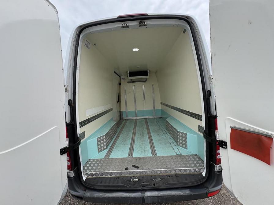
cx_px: 137
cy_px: 102
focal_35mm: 14
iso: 64
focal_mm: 2.22
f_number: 2.2
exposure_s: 1/399
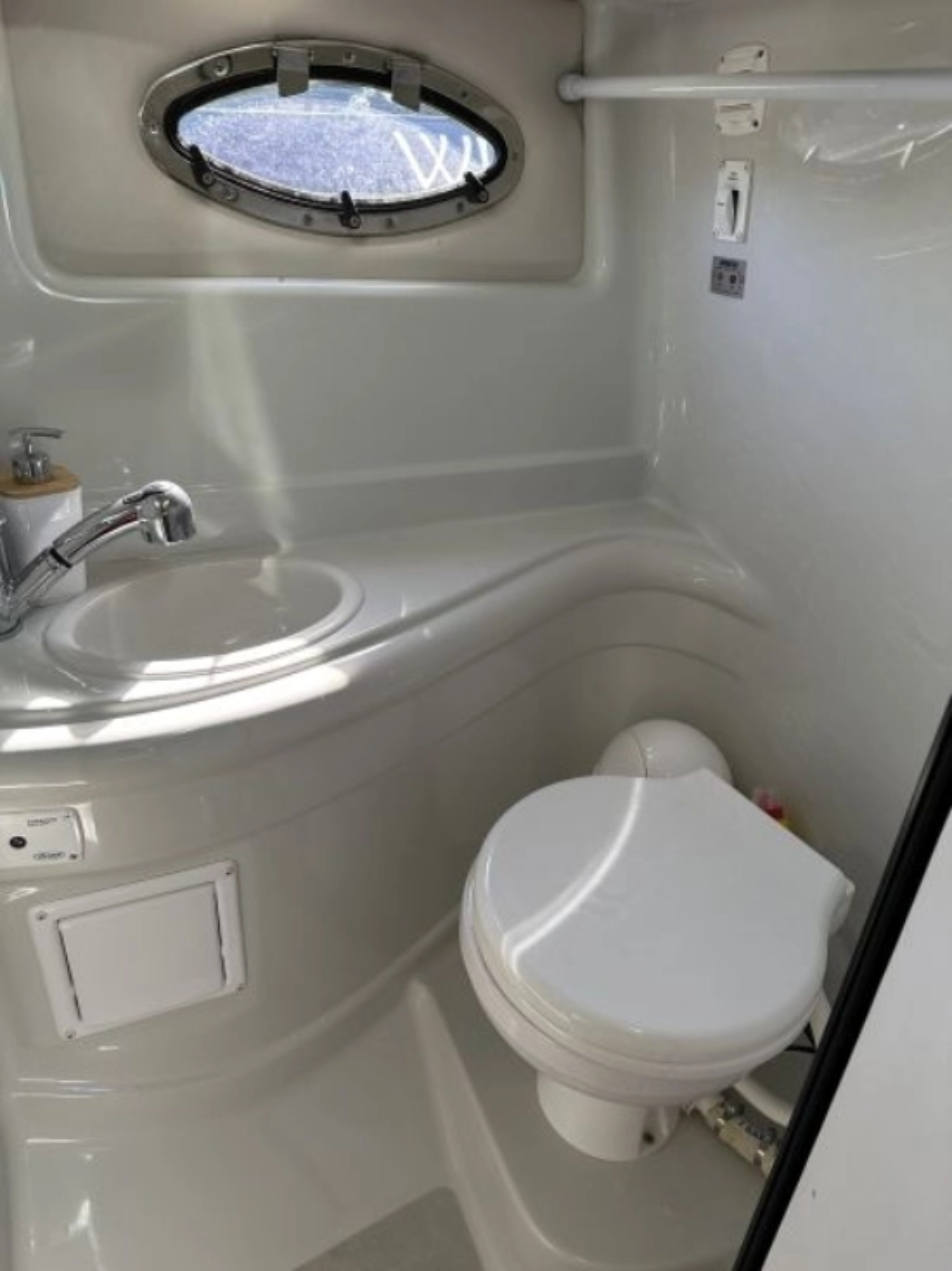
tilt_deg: -28.9
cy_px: 636
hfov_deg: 56.8
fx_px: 881
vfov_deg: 71.6
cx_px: 476
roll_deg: -3.7
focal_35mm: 24
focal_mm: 6.86
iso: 200
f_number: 1.78
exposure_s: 1/121
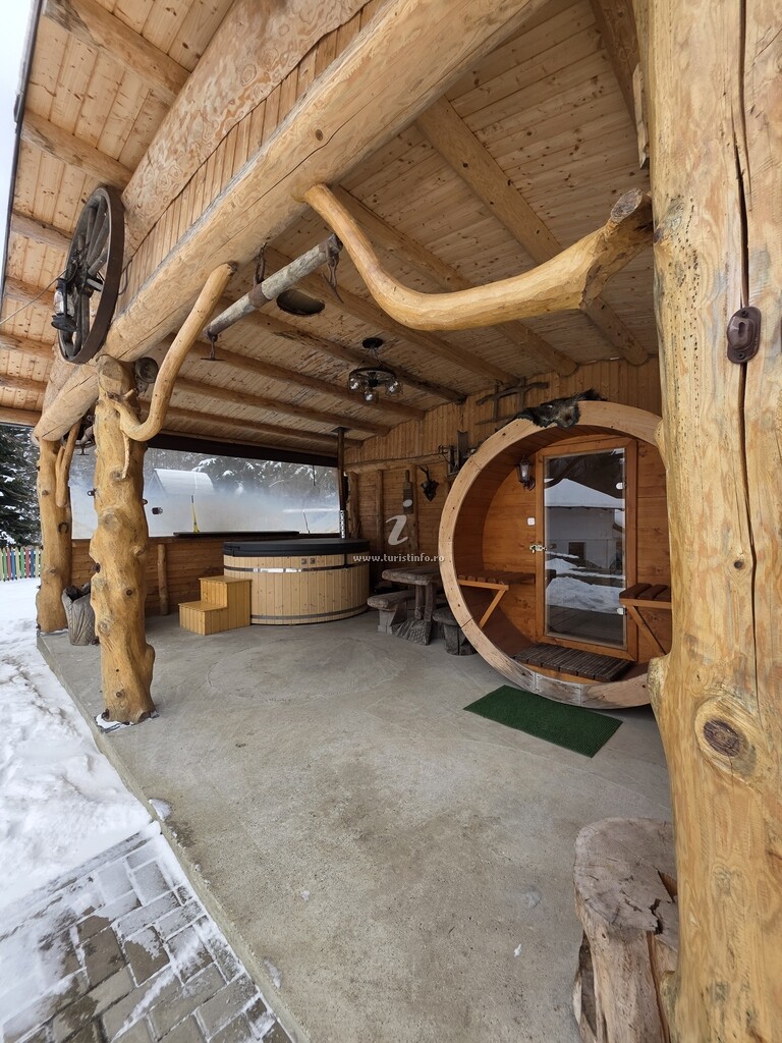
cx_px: 391
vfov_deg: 106.2
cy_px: 522
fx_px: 392
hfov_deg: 89.9
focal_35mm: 13
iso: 40
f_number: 1.9
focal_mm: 2.2
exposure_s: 1/266
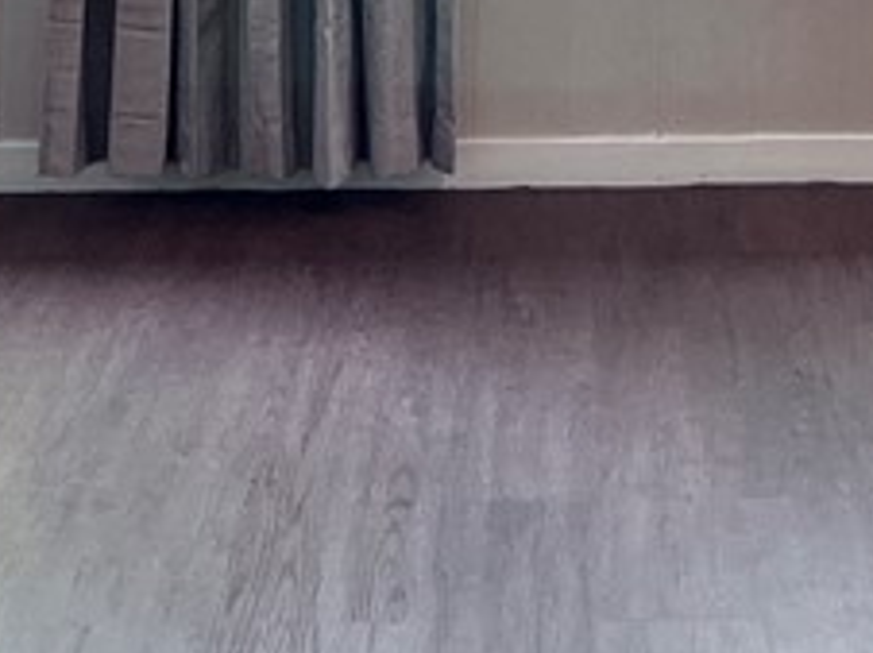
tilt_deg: -1.0
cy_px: -537
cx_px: 684
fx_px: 2973
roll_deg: -0.3
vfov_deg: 11.6
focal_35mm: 118
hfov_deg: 16.6
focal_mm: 5.1
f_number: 1.6
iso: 100
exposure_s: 1/120
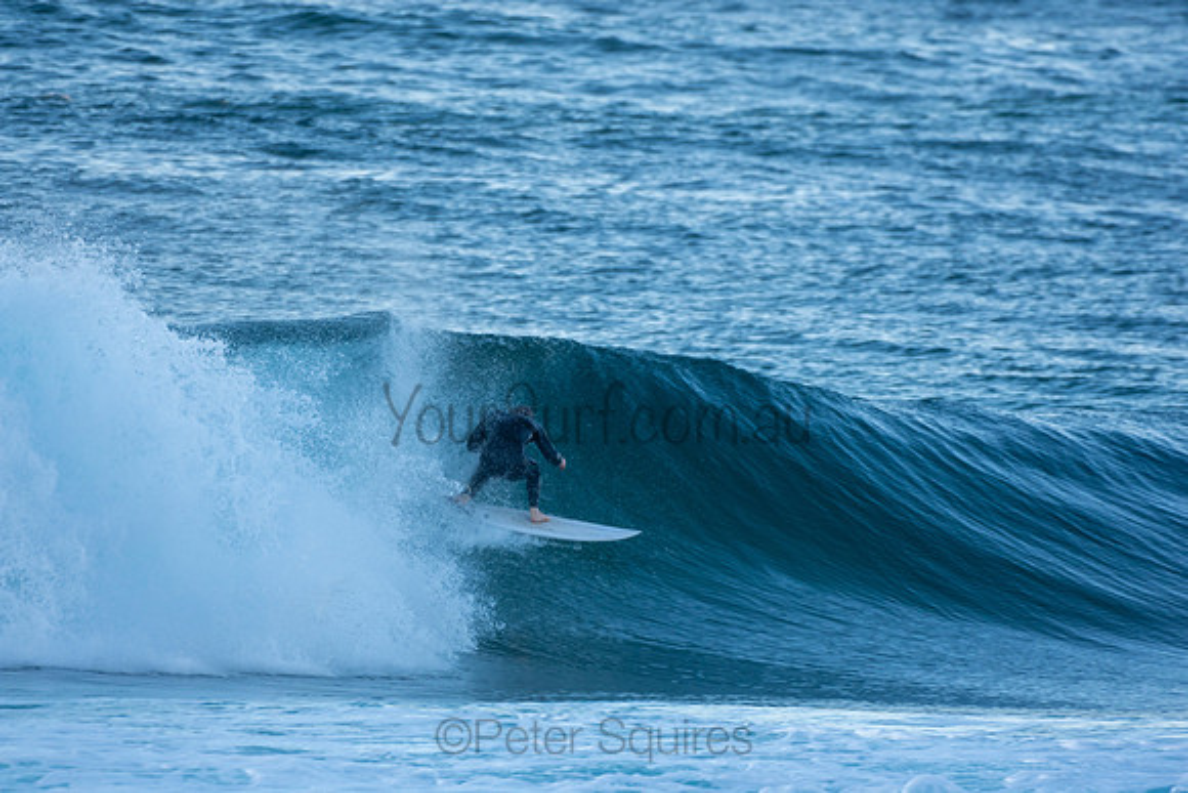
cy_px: 396
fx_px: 24755
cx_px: 594
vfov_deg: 1.8
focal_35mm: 750
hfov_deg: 2.7
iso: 250
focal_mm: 500
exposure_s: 1/400
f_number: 5.6
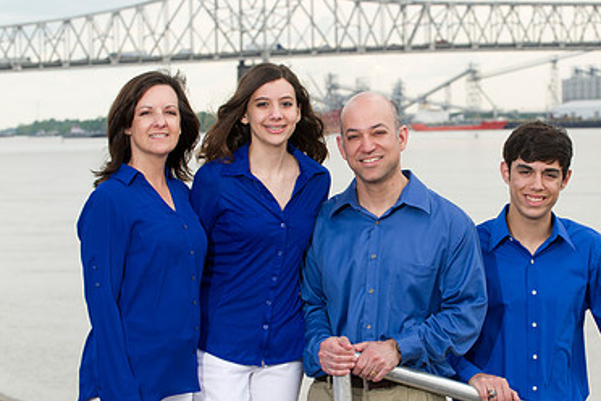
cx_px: 427
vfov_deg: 10.2
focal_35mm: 134
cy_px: 233
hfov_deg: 15.3
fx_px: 2237
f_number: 5.6
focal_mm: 86
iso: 320
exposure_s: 1/250
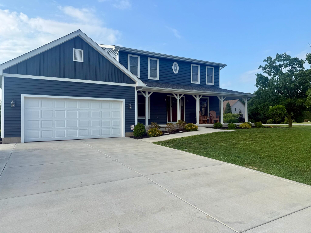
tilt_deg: +2.2
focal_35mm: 24
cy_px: 116
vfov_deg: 56.8
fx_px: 216
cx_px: 156
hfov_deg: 71.6
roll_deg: +0.9
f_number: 1.78
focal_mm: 6.76
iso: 80
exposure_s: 1/2110
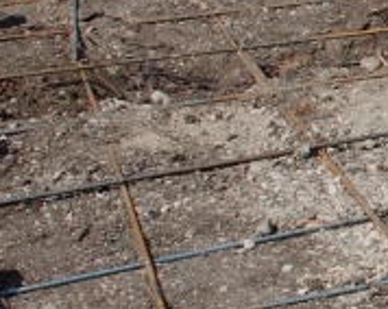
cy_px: 66
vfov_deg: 12.1
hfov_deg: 13.3
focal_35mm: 127
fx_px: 1457
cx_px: 750
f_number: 8
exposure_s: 1/250
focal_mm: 20
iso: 100
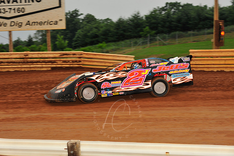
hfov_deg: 20.4
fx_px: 650
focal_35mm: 100
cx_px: 117
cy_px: 78
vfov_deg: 13.7
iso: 640
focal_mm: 100
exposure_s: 1/320
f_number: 8
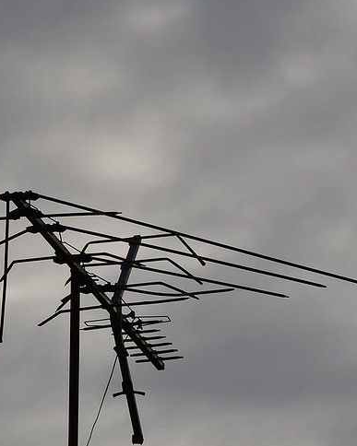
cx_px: 275
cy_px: 319
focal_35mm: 399
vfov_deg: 4.8
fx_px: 5271
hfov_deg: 3.9
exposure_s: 1/500
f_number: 16
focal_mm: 125
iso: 200
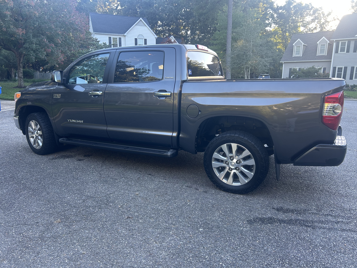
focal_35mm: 26
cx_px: 178
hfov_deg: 67.3
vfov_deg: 53.1
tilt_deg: -11.2
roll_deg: -0.7
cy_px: 134
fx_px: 268
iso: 64
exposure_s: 1/121
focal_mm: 5.7
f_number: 1.5
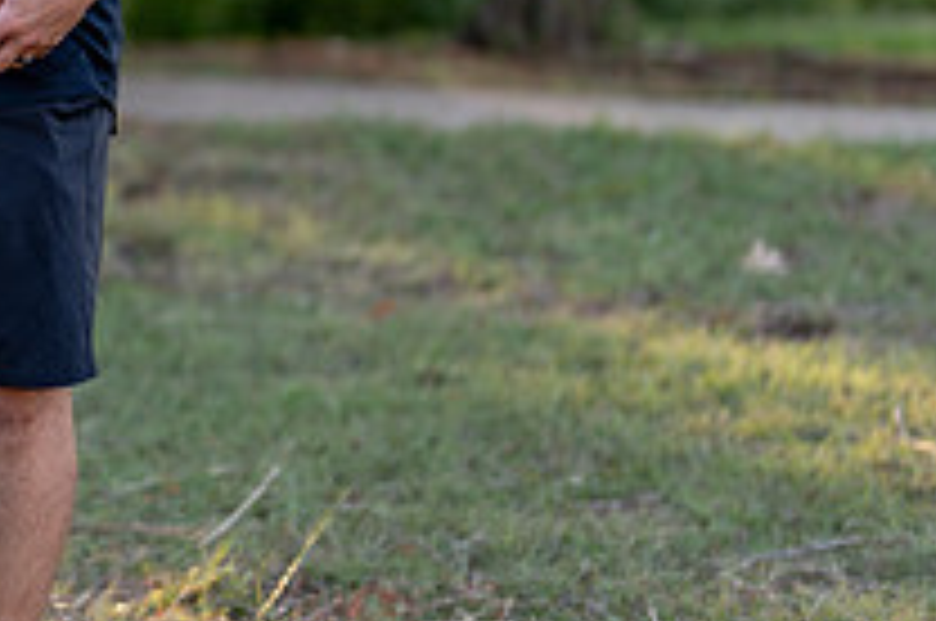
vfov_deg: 7.6
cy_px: 10
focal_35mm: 179
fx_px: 4647
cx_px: -208
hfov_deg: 11.3
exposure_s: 1/400
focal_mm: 50
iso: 100
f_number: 1.2
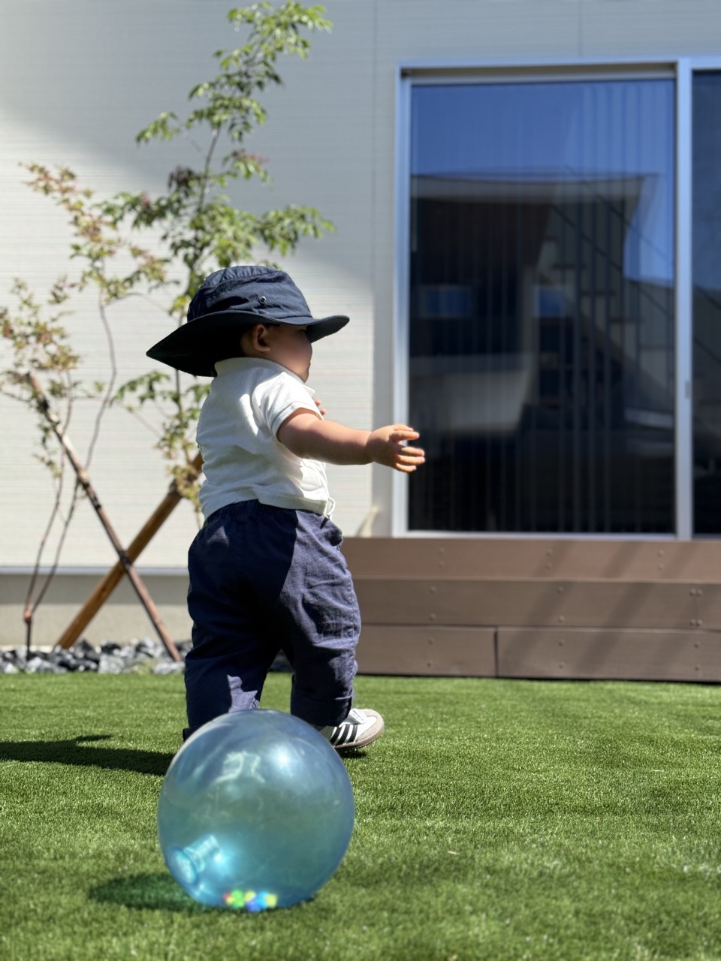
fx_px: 1333
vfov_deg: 39.7
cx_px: 360
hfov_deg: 30.3
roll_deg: -1.2
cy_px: 480
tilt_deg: +5.2
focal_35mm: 48
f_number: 1.78
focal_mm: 6.76
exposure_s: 1/2865
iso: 100
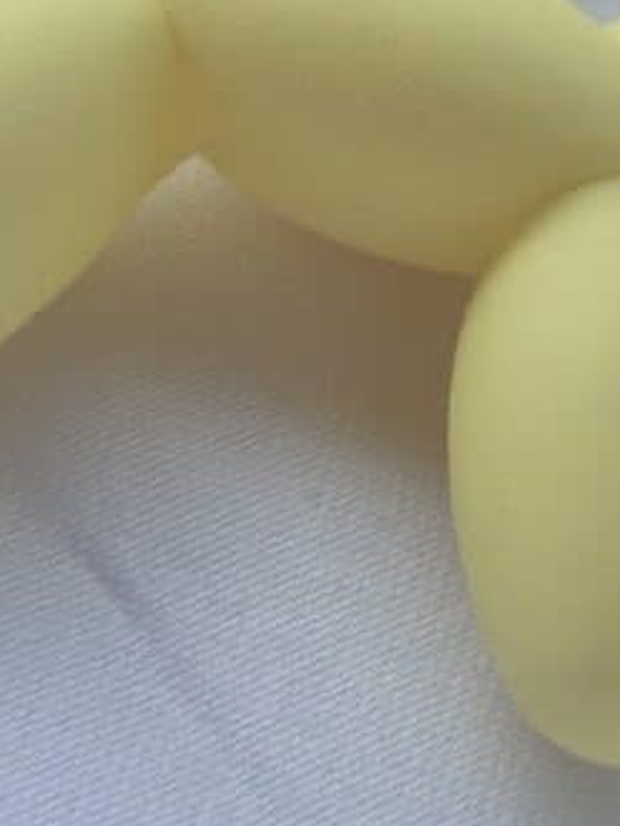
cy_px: -90
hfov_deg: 9.2
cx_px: 397
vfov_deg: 12.0
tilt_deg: -49.1
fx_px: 3866
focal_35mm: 162
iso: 40
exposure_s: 1/3448
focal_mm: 5.96
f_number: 1.6
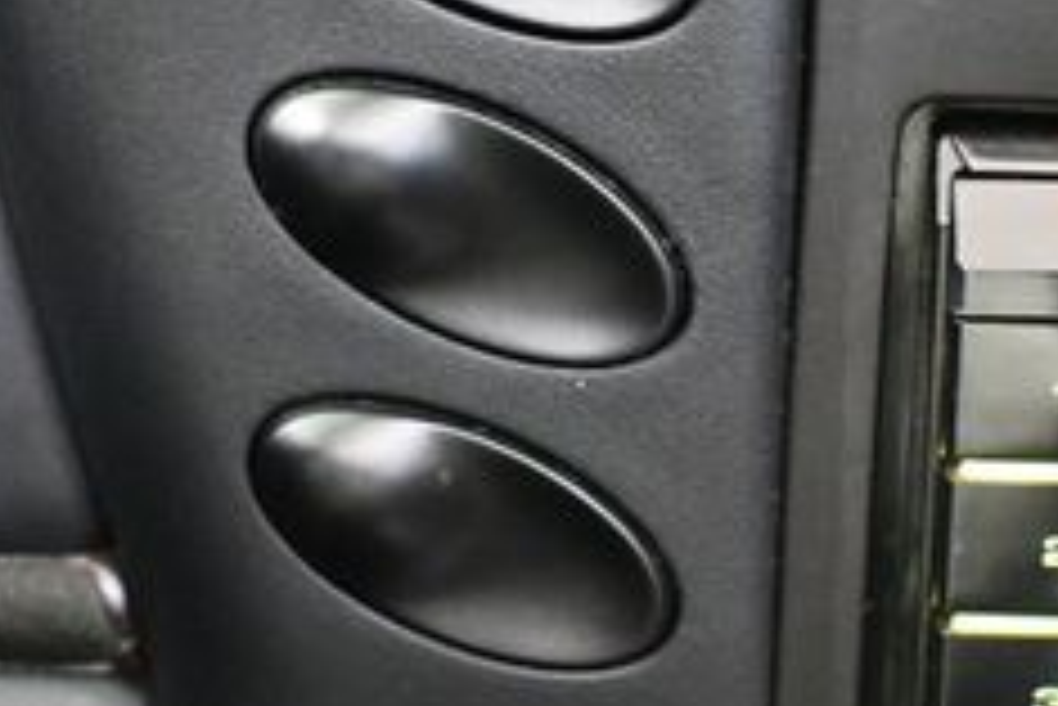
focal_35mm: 106
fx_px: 3117
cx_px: 446
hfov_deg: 19.3
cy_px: 364
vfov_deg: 12.9
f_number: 4
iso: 11400
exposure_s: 1/60
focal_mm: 26
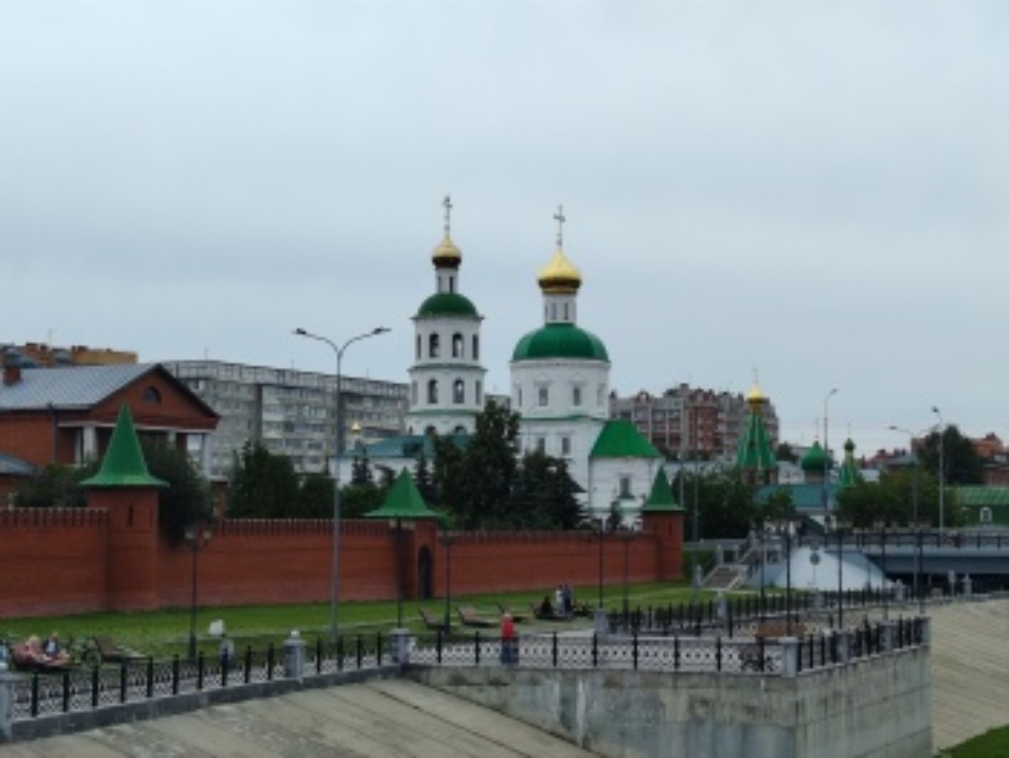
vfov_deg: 20.5
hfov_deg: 27.0
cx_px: 504
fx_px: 2100
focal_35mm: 72
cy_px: 379
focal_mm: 5.25
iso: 100
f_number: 1.75
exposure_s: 1/520
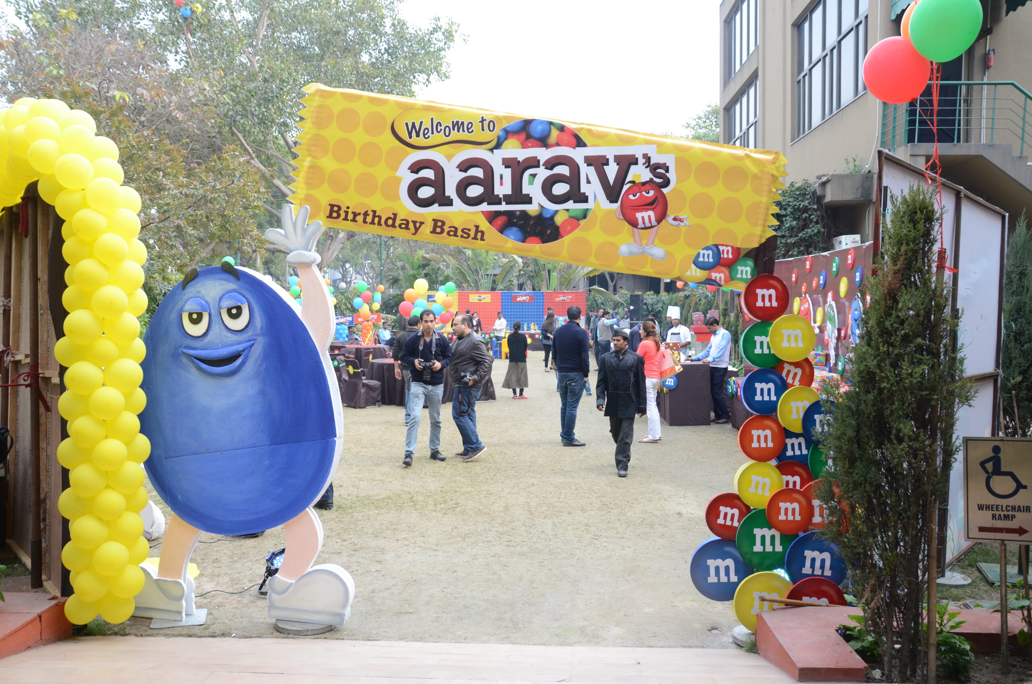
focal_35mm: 32
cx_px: 516
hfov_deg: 59.6
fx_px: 901
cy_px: 342
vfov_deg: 41.5
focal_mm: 21
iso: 400
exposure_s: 1/125
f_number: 6.3
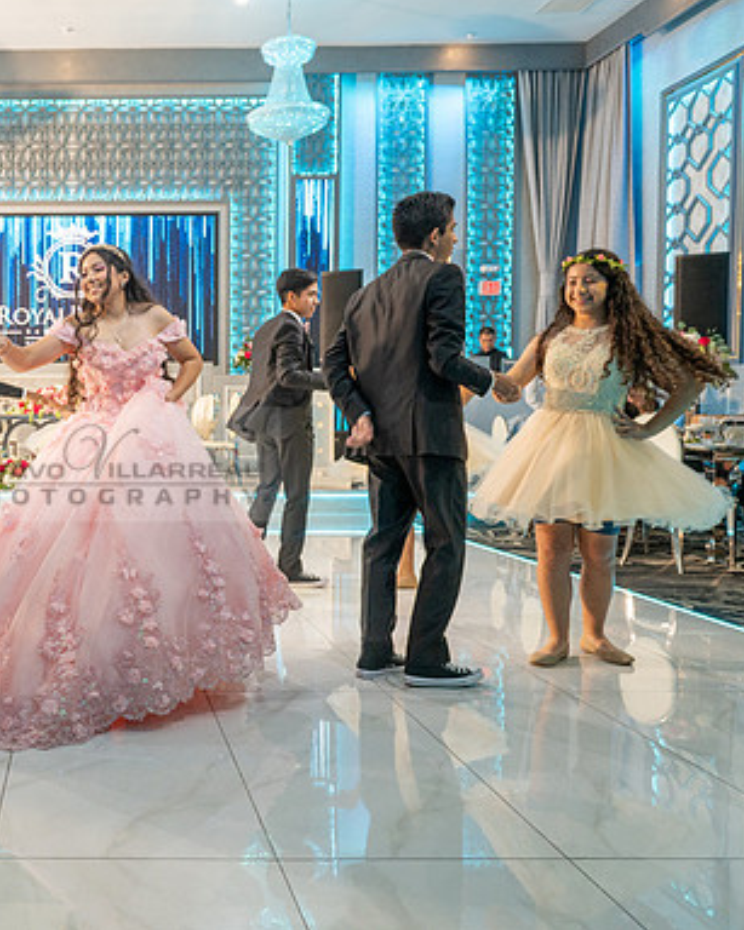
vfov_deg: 52.9
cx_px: 75
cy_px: 464
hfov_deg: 40.1
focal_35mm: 34
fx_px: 936
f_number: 5
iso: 1000
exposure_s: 1/125
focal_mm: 24
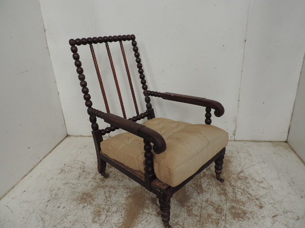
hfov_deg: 71.6
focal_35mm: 24
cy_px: 114
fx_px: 211
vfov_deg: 56.8
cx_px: 152
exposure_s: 1/30
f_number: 3
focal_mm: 4.3
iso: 125
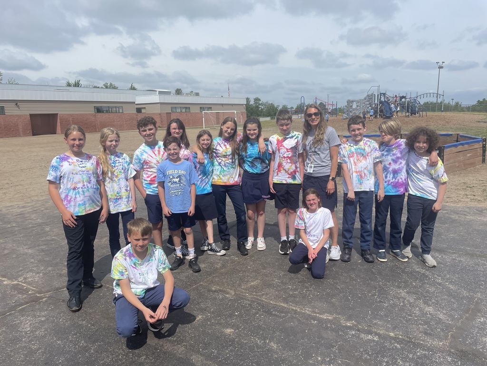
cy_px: 183
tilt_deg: -11.7
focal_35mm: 26
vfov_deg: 53.1
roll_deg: +1.4
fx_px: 366
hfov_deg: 67.3
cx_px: 244
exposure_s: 1/5051
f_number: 1.6
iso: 32
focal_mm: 4.2
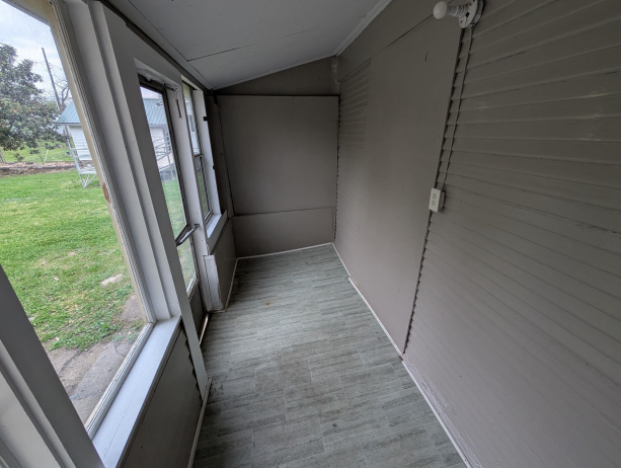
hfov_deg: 105.9
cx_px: 333
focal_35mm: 13
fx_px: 234
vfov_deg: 90.1
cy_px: 232
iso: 49
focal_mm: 2.02
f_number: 1.7
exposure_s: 1/488
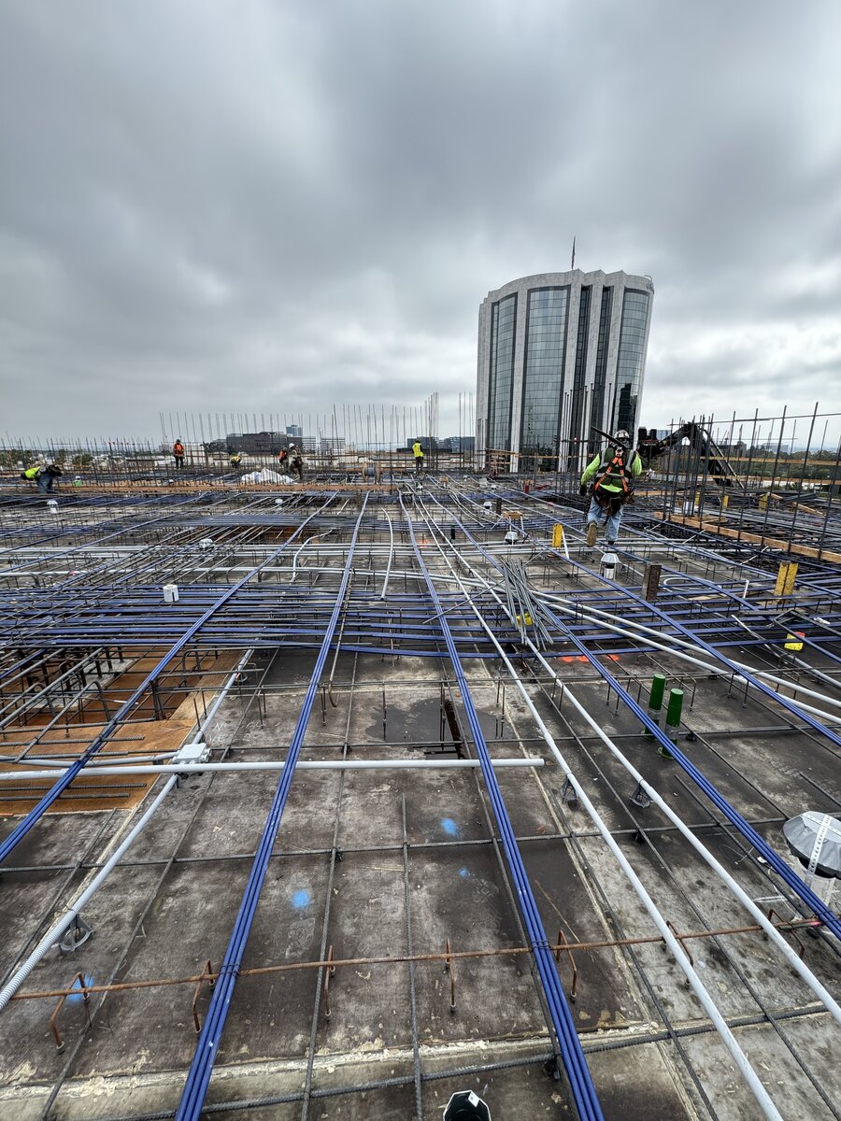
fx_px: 454
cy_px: 560
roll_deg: -0.9
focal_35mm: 14
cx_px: 420
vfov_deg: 102.1
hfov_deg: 85.7
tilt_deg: -15.3
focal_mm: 2.22
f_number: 2.2
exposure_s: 1/821
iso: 50
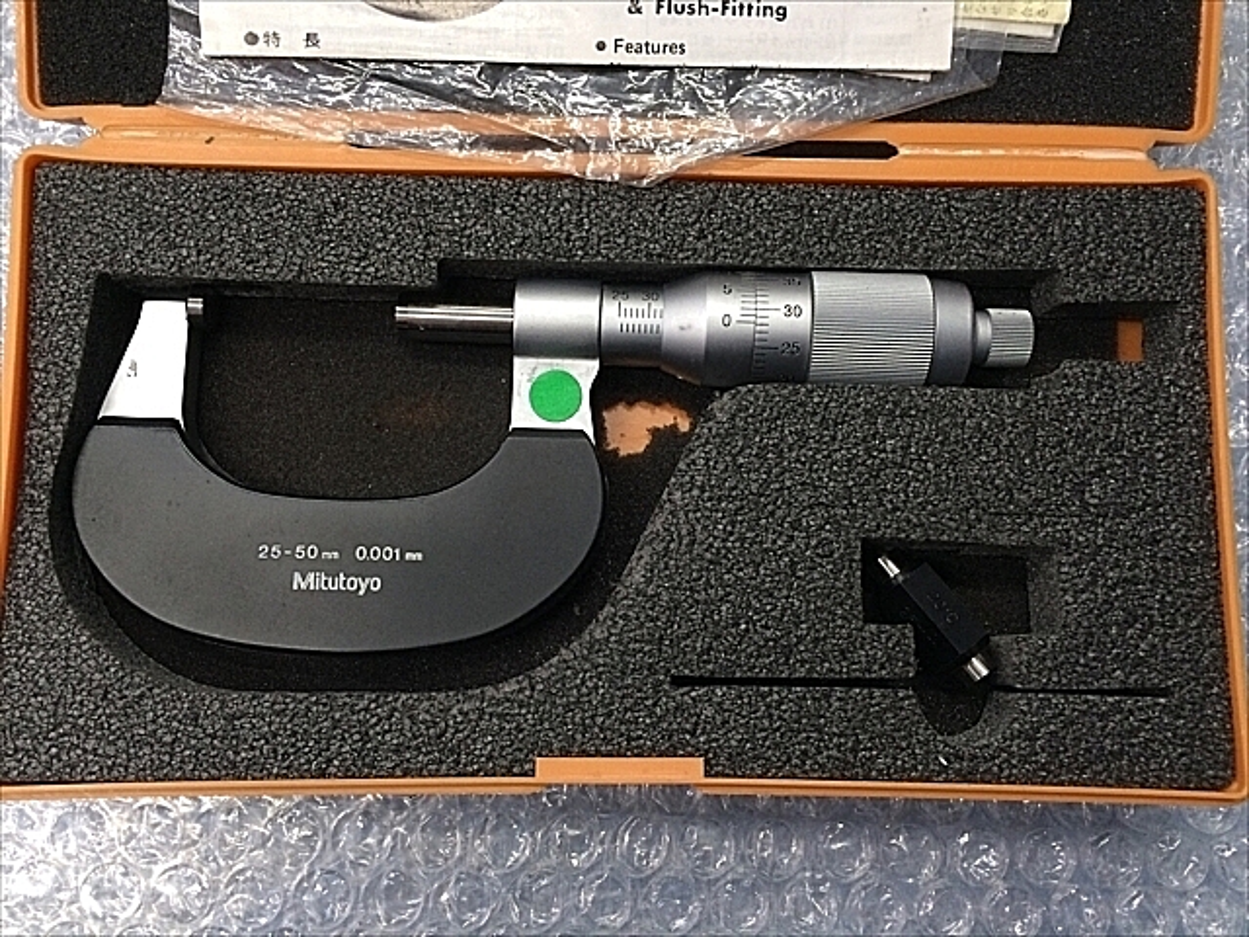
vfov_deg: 48.2
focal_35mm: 29
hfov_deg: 61.7
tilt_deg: -84.2
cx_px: 624
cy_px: 468
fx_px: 1046
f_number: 2.2
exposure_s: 1/30
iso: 160
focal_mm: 4.15
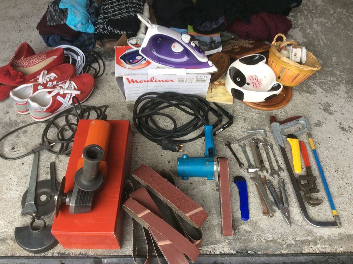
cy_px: 132
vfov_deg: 44.1
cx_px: 176
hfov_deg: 56.9
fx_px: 326
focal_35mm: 32
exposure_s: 1/25
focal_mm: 3.3
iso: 50
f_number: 2.4
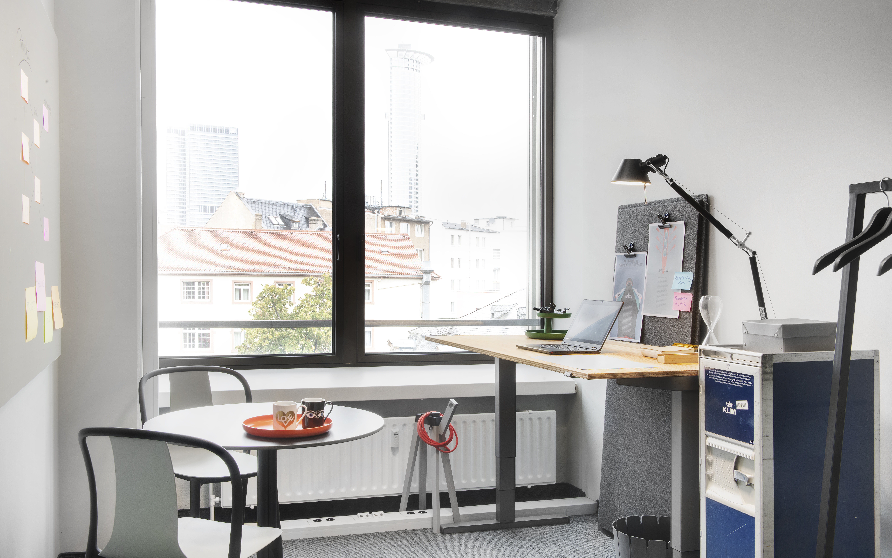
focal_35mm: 35
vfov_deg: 36.3
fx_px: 851
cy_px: 277
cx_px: 442
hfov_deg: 55.3
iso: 100
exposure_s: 1/1.25
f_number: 20
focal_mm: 34
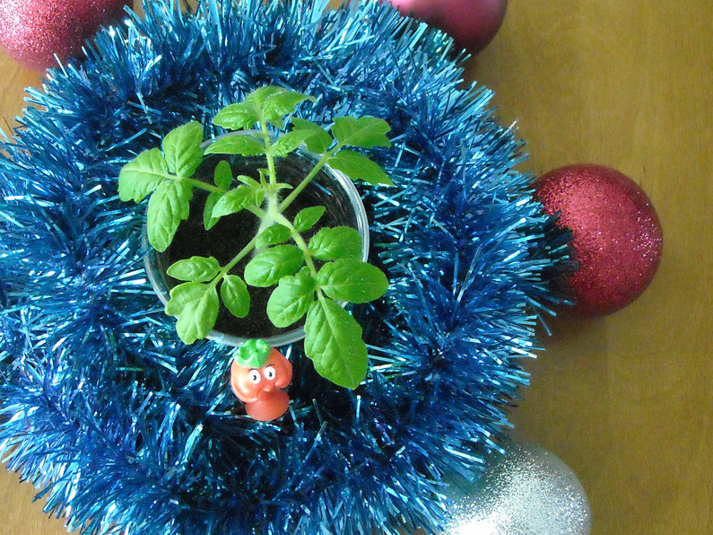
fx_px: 968
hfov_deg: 40.0
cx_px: 245
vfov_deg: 30.8
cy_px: 320
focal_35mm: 47
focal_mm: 5.7
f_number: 2.8
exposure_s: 1/84
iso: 800
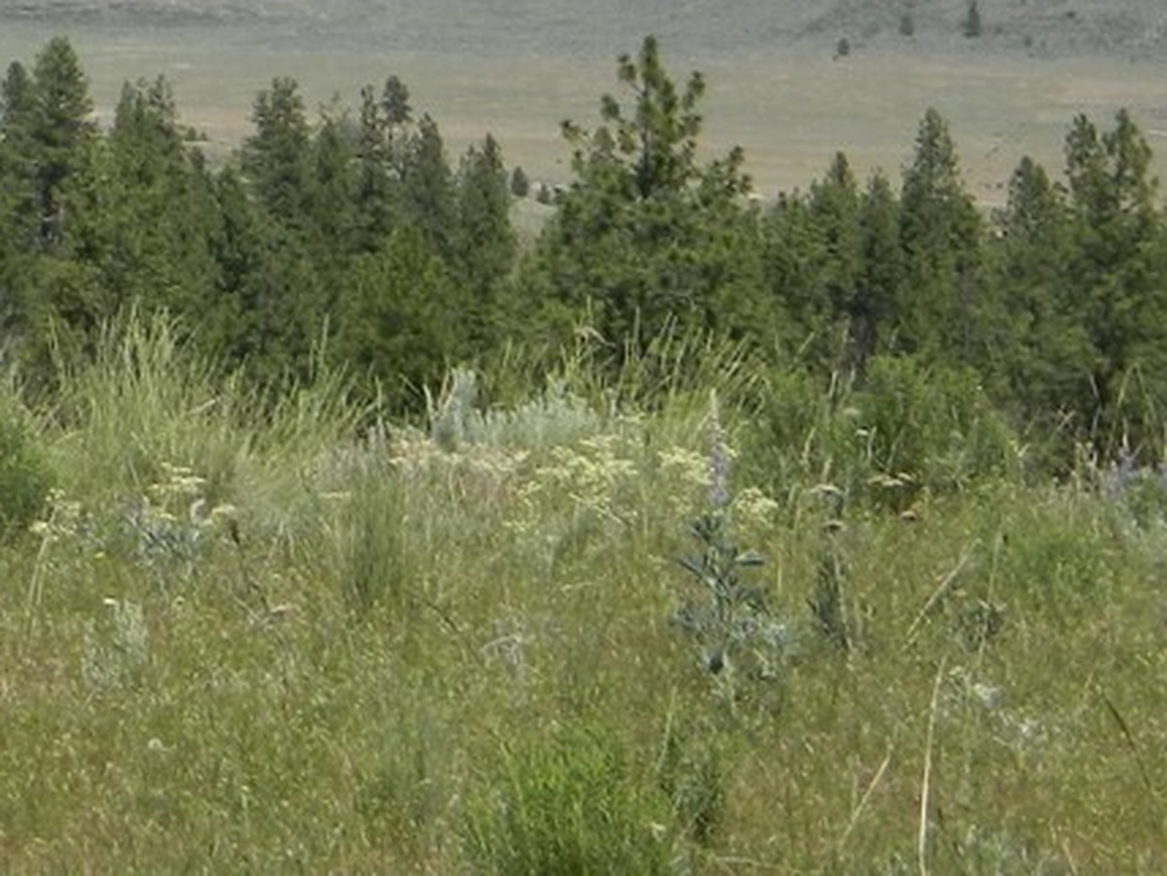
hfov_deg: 12.4
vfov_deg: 9.6
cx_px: -430
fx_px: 5159
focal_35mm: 153
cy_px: -98
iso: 80
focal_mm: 7.3
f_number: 9.8
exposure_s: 1/200
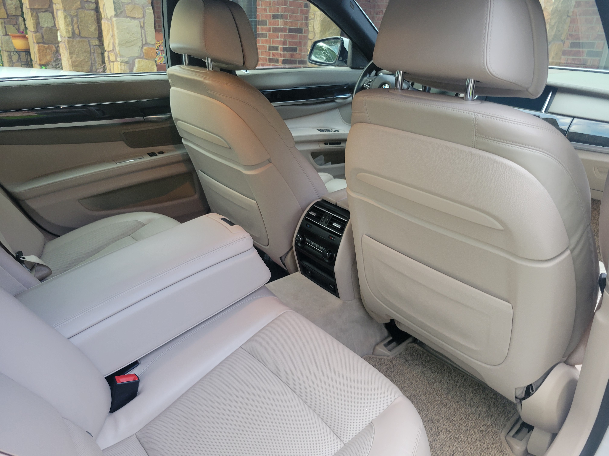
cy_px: 228
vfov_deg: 53.1
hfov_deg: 67.3
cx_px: 304
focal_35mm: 26
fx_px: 457
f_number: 1.8
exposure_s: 1/50
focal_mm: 5.4
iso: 125
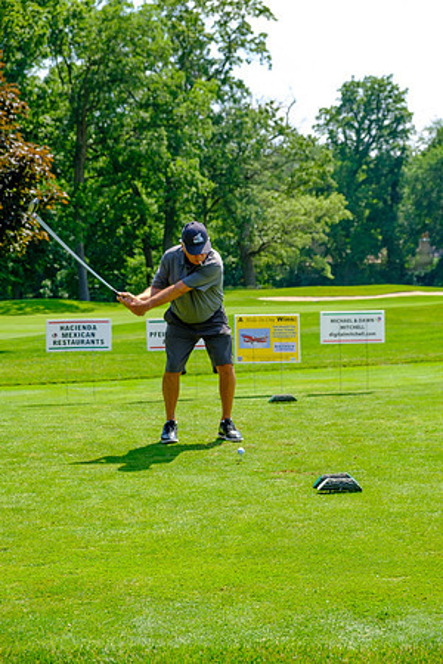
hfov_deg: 19.7
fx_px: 1274
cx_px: 222
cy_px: 332
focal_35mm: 69
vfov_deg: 29.2
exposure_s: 1/320
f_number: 5
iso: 200
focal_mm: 46.3
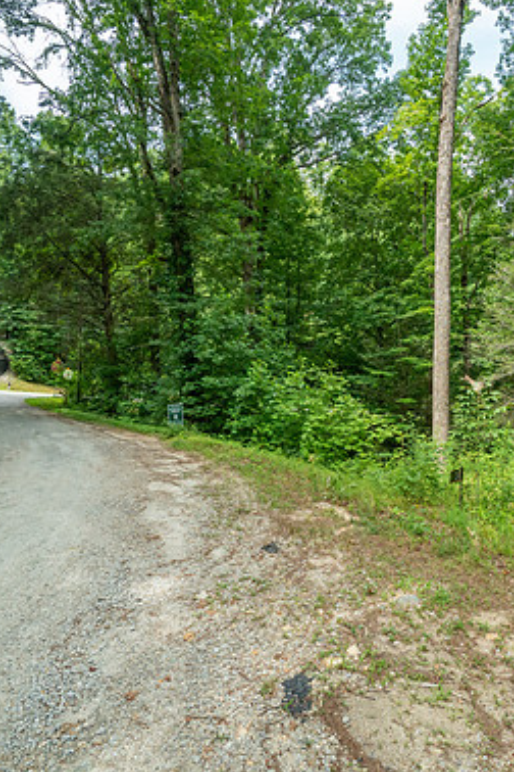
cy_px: 383
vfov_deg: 76.1
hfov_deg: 54.5
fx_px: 493
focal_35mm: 23
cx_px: 318
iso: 800
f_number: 6.3
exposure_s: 1/640
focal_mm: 10
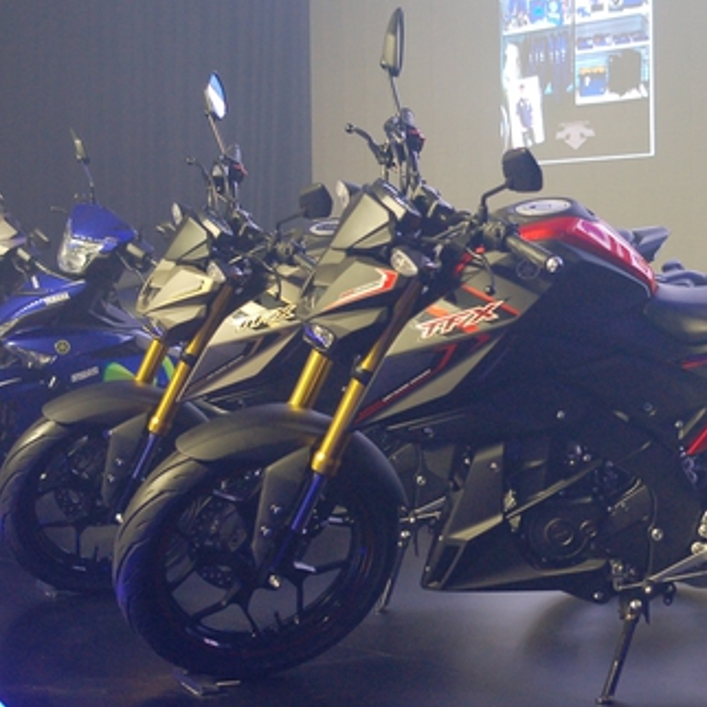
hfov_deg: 19.2
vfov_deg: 19.3
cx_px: 547
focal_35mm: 90
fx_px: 2076
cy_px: 292
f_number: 3.3
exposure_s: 1/60
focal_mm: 35
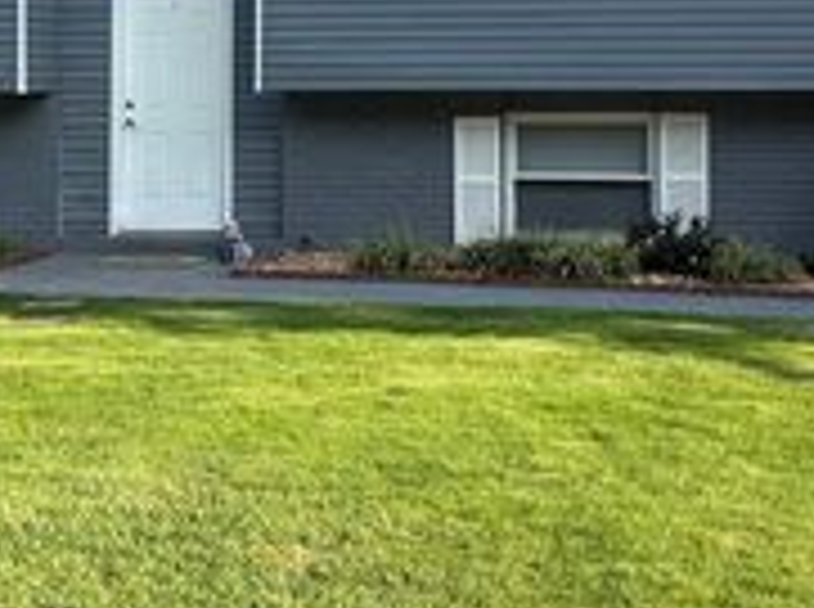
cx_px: 504
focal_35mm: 72
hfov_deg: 27.0
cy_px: 7
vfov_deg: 19.8
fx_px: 1690
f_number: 1.6
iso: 64
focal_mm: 5.96
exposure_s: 1/1135
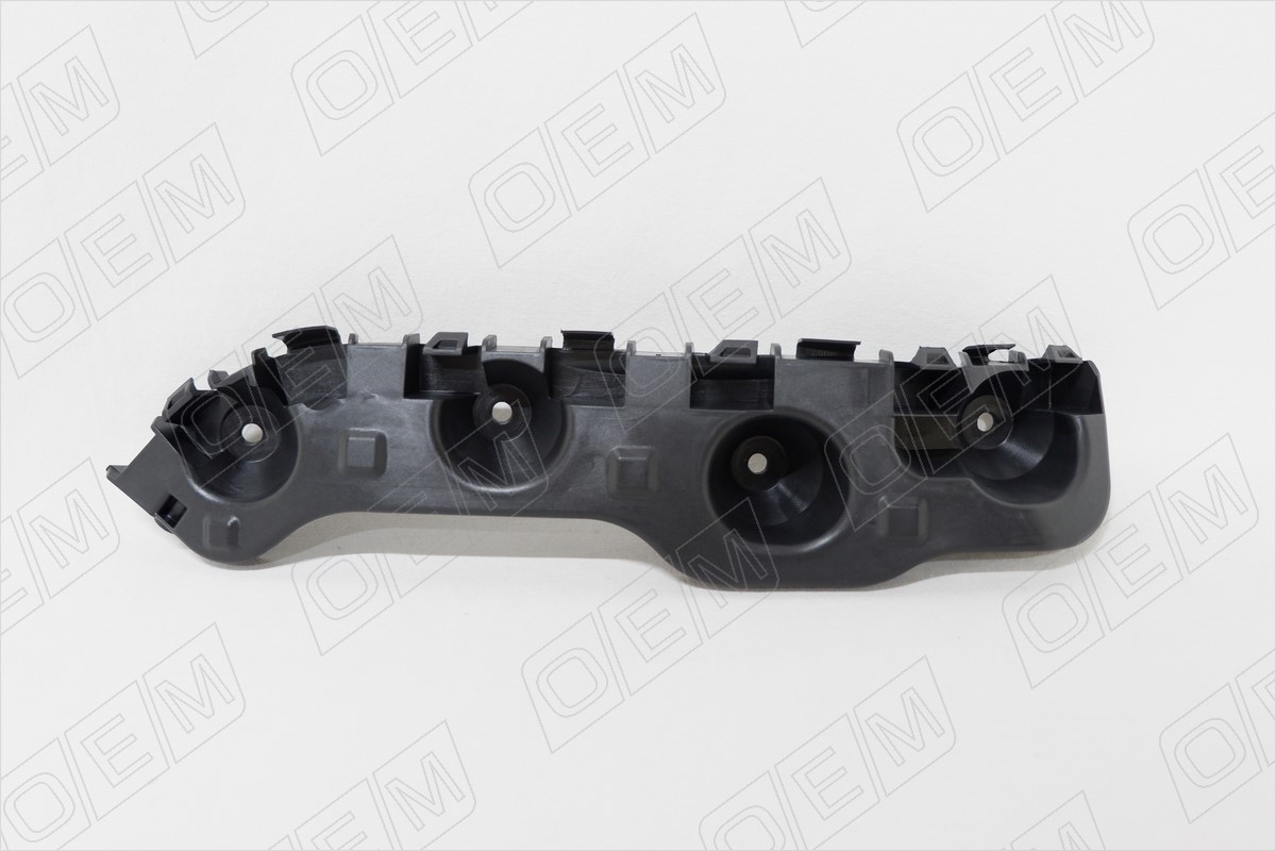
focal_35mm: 30
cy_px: 426
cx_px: 638
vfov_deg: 43.6
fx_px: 1063
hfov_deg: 61.9
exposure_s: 1/42
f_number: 3.8
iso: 1250
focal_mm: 20.1
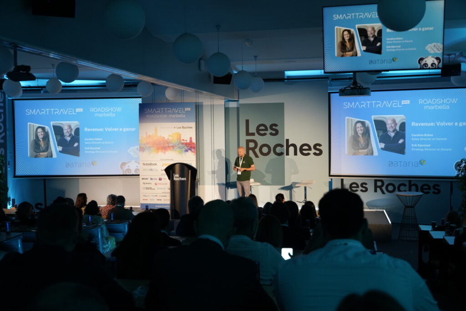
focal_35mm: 39
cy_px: 156
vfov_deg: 34.2
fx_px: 505
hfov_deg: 49.5
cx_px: 233
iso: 3200
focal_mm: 39
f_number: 5.6
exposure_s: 1/160
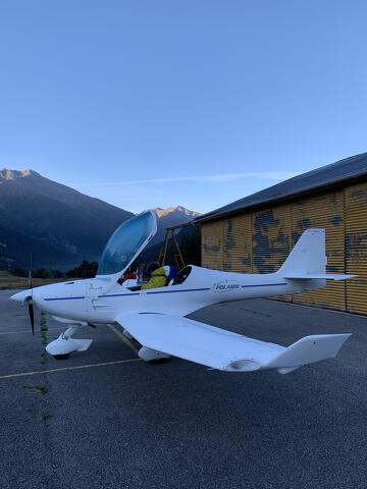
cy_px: 244
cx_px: 184
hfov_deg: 53.1
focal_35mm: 26
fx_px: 368
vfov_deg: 67.3
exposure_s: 1/534
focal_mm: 4.25
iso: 25
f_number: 1.8
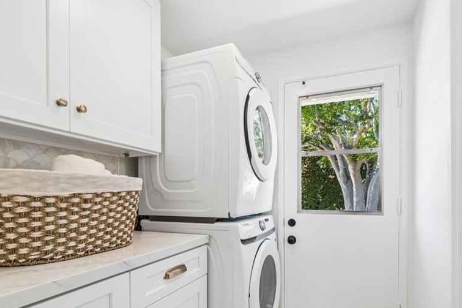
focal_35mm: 19
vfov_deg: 63.2
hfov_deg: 86.6
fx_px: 244
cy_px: 201
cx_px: 257
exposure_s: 1/50
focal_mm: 14
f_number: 8
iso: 400
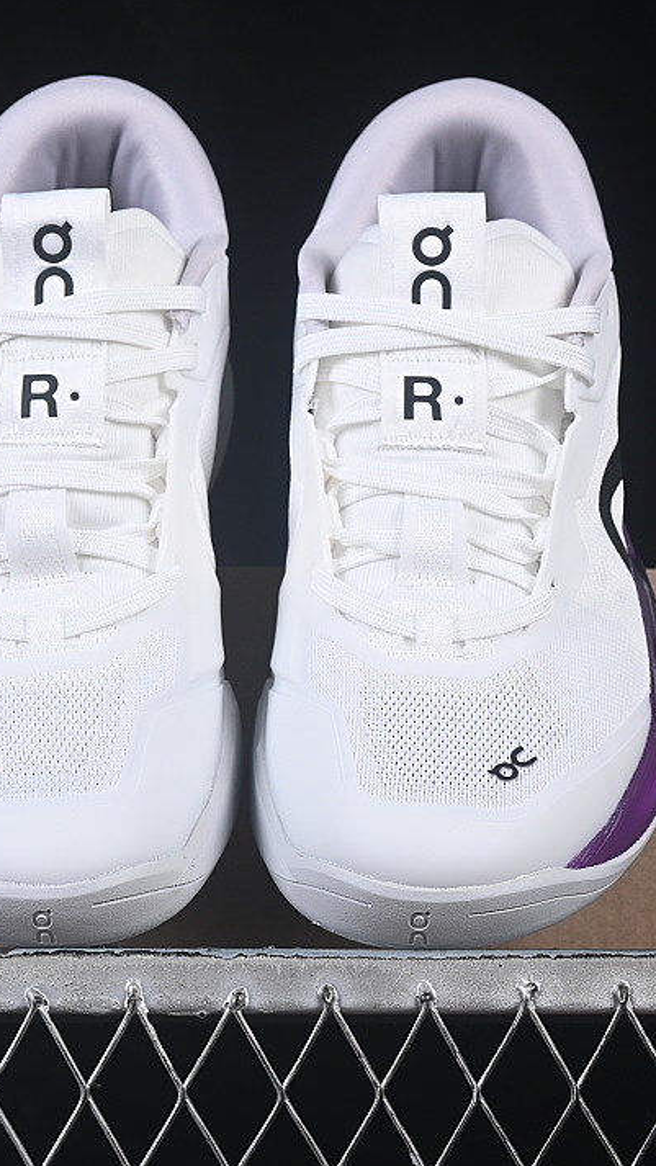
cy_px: 584
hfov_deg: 10.2
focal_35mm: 119
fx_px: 3680
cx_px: 232
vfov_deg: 18.0
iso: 160
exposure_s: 1/80
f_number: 8
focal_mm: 50
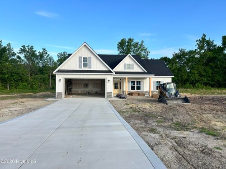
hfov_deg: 67.3
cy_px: 84
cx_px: 113
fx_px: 170
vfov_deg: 53.1
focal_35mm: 26
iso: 50
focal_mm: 5.7
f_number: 1.5
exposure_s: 1/2457
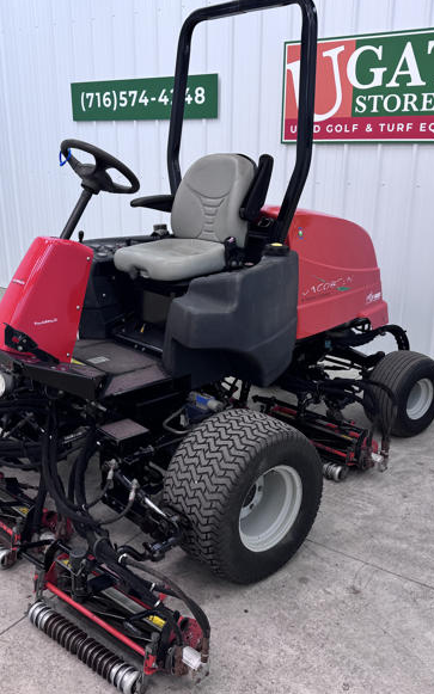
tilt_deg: -18.5
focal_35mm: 35
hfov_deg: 36.1
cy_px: 346
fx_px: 663
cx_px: 172
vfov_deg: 55.3
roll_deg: +0.1
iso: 80
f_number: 1.78
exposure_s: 1/120
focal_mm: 6.76
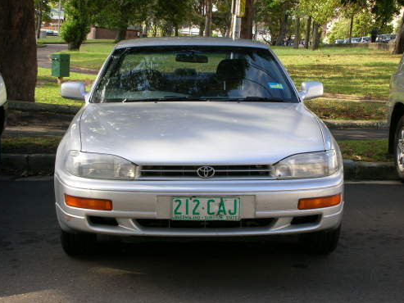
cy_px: 152
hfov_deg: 26.3
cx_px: 201
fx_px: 864
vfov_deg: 19.9
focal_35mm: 74
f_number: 4.4
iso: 50
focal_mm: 12.2
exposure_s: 1/100
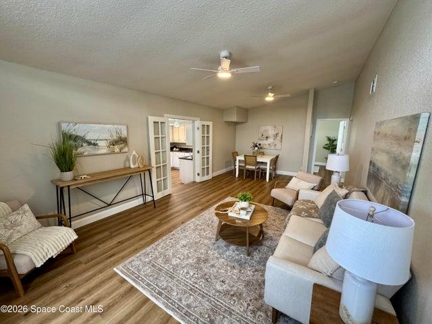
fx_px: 175
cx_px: 216
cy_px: 162
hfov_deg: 102.1
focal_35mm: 14
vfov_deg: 85.7
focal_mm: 2.22
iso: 320
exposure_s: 1/120
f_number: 2.2
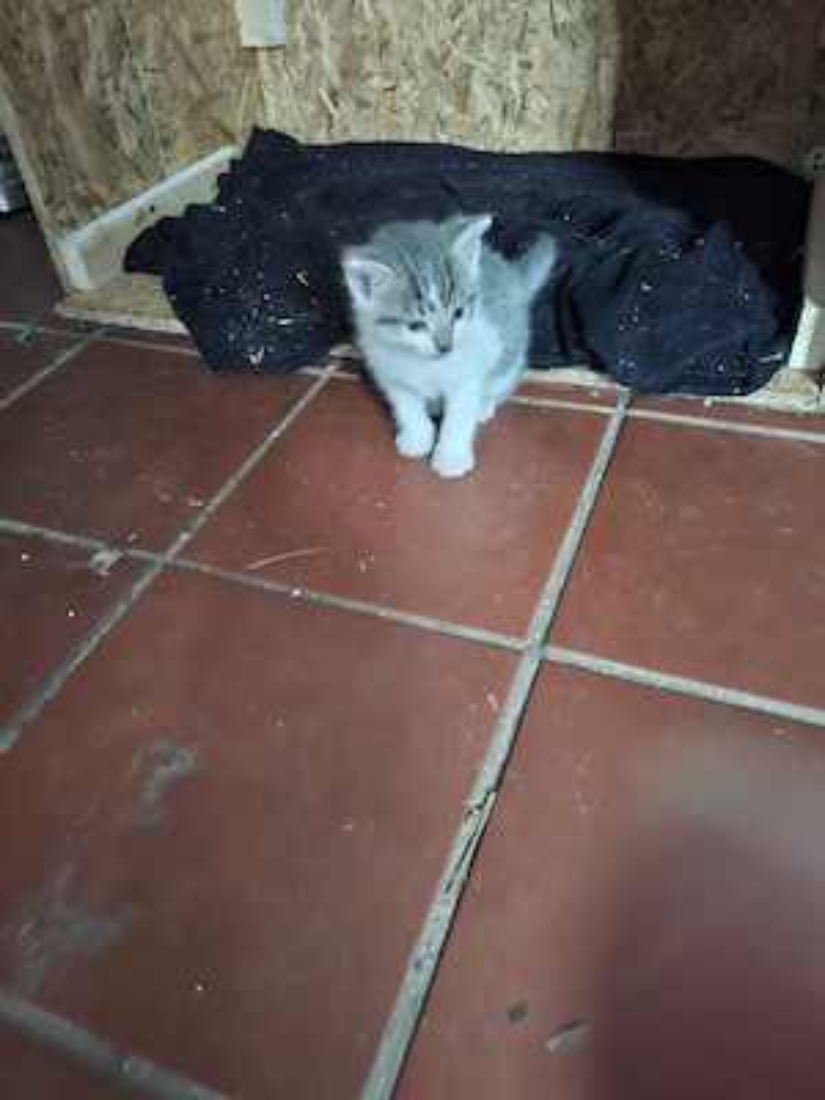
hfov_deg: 58.9
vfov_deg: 73.9
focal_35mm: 23
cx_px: 412
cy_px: 550
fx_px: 731
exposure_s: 1/17
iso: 1250
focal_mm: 5.54
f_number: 1.8
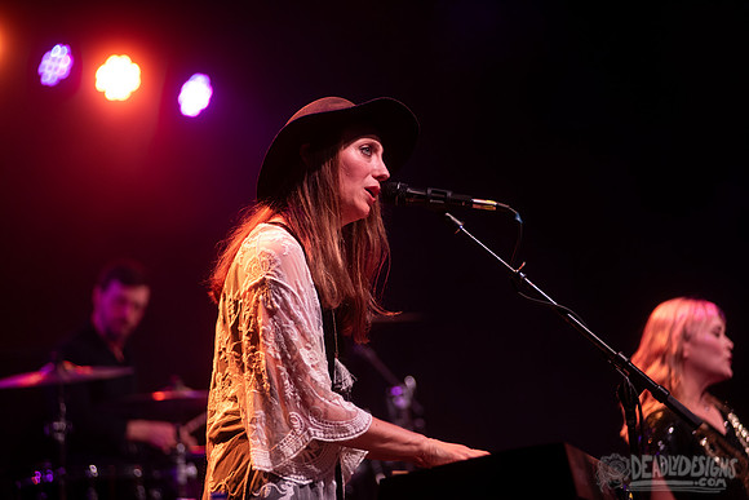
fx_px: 2809
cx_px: 374
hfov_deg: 15.2
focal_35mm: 135
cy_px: 250
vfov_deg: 10.2
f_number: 3.2
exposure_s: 1/250
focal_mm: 135
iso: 1000
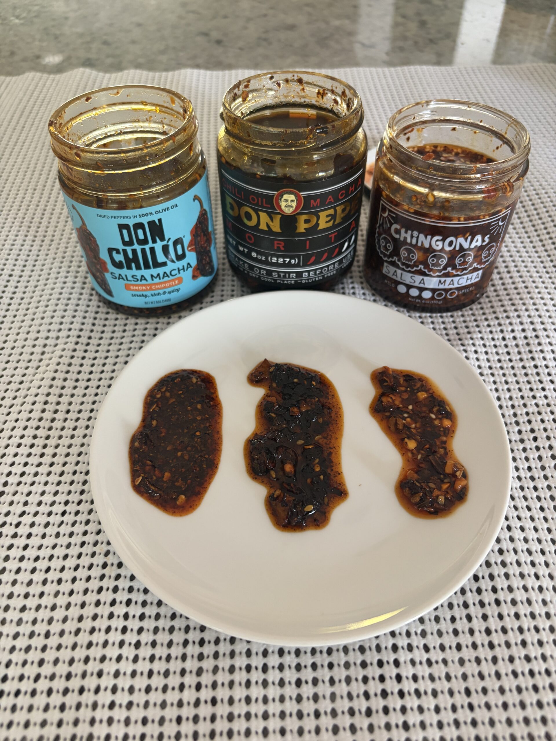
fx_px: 557
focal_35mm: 26
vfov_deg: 67.3
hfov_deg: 53.1
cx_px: 278
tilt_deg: -48.8
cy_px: 370
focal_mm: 5.96
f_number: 1.6
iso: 200
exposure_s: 1/60
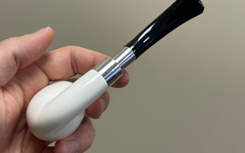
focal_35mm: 51
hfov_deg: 39.6
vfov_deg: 25.3
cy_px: 73
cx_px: 122
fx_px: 341
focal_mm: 6.86
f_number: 1.78
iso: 80
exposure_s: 1/121
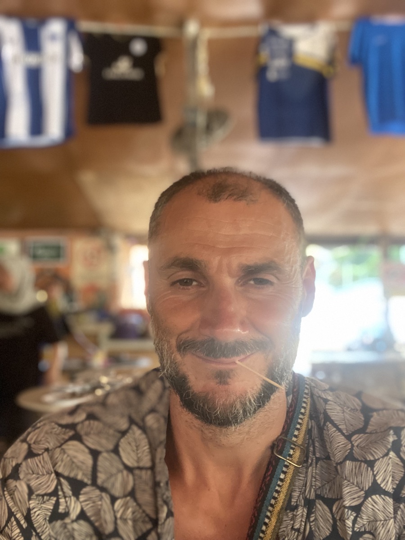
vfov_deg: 60.0
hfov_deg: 46.8
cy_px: 270
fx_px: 468
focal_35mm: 30
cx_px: 202
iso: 400
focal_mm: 2.71
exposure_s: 1/47
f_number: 2.2
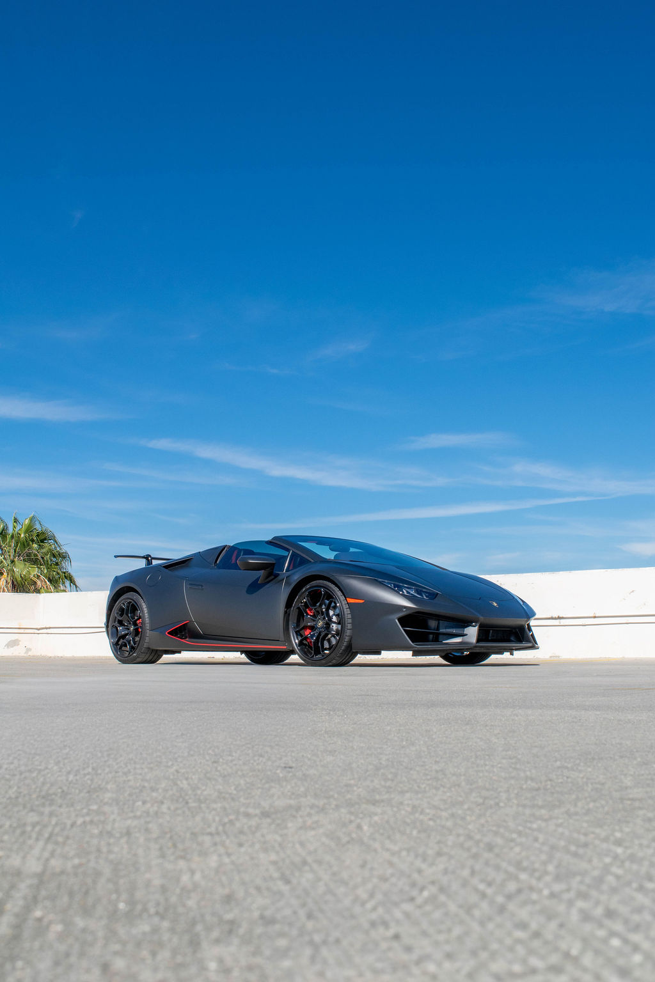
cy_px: 491
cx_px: 328
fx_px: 982
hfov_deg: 36.9
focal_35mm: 36
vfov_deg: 53.1
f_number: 11
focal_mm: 24
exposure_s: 1/500
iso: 200
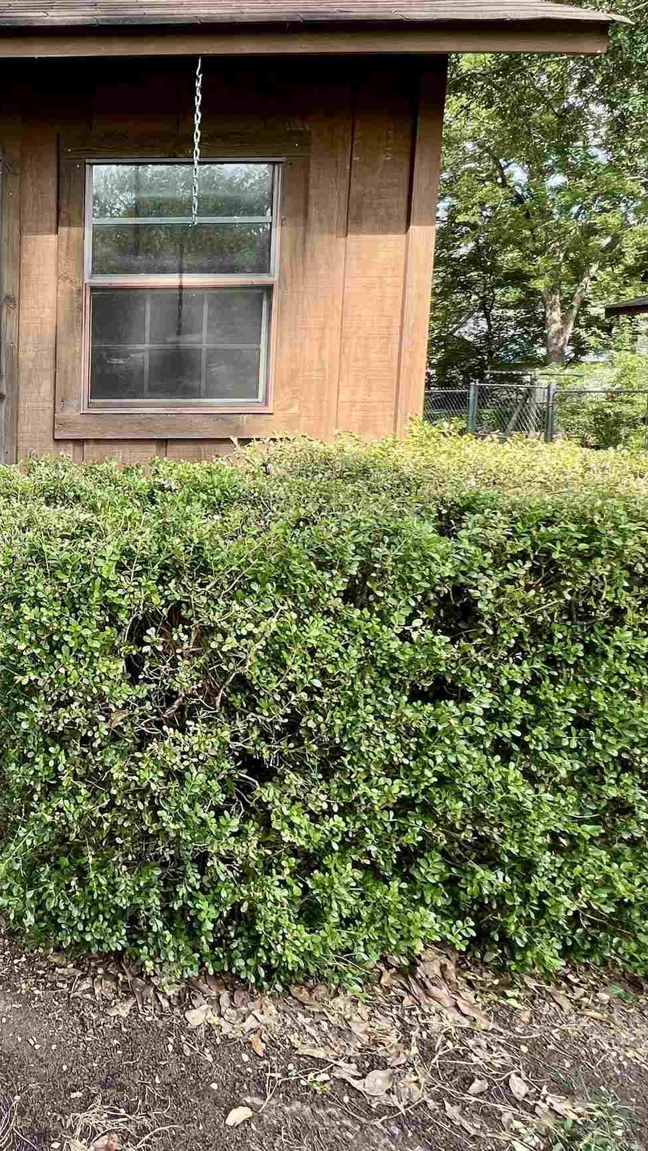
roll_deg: +0.4
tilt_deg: -4.0
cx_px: -105
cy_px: 453
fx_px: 764
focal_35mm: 25
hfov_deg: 36.8
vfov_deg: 73.1
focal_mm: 1.57
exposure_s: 1/160
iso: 32
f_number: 1.8
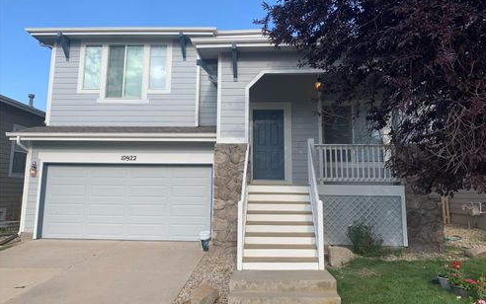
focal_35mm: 28
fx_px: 371
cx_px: 243
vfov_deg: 44.6
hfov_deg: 66.4
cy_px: 142
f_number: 1.8
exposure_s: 1/962
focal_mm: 4.25
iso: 25
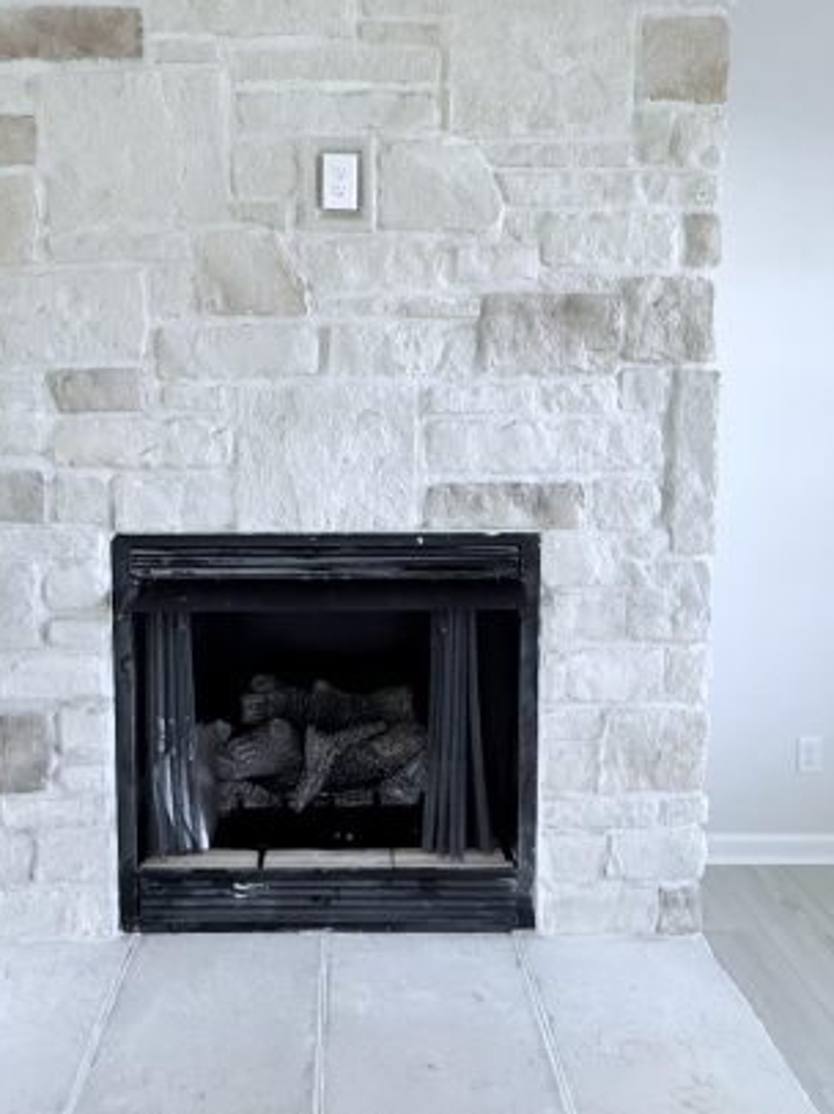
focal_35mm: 23
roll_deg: -0.4
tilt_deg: -3.3
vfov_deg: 73.2
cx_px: 346
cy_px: 446
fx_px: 740
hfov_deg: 58.5
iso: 250
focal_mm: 2.22
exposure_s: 1/120
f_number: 2.2
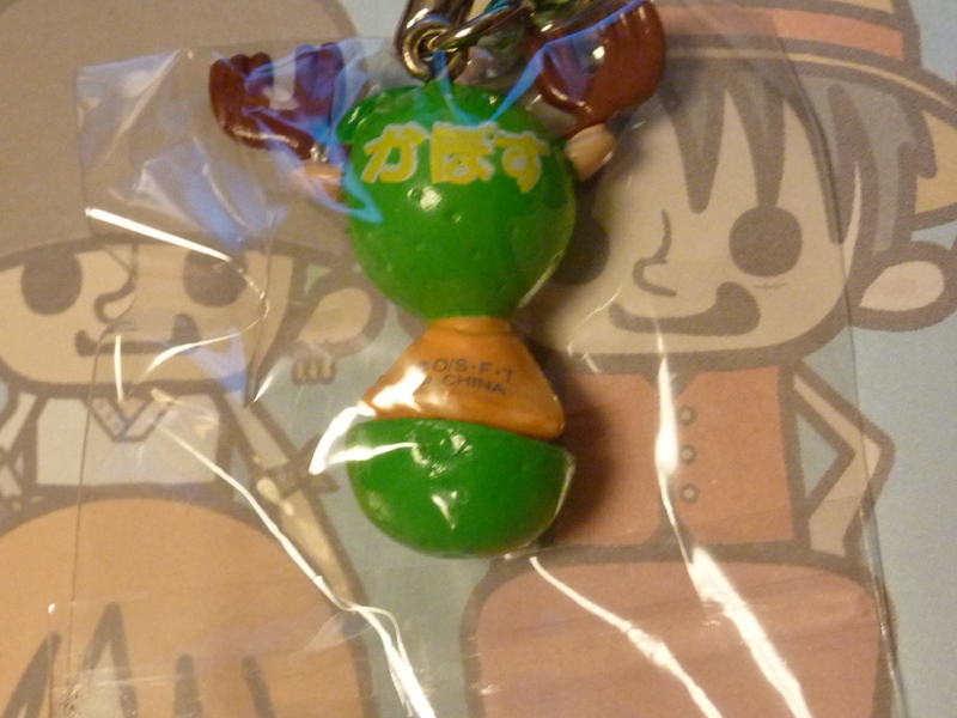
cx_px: 478
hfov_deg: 27.4
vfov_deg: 20.7
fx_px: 1963
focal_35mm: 71
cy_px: 359
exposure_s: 1/30
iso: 400
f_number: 3.6
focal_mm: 6.5
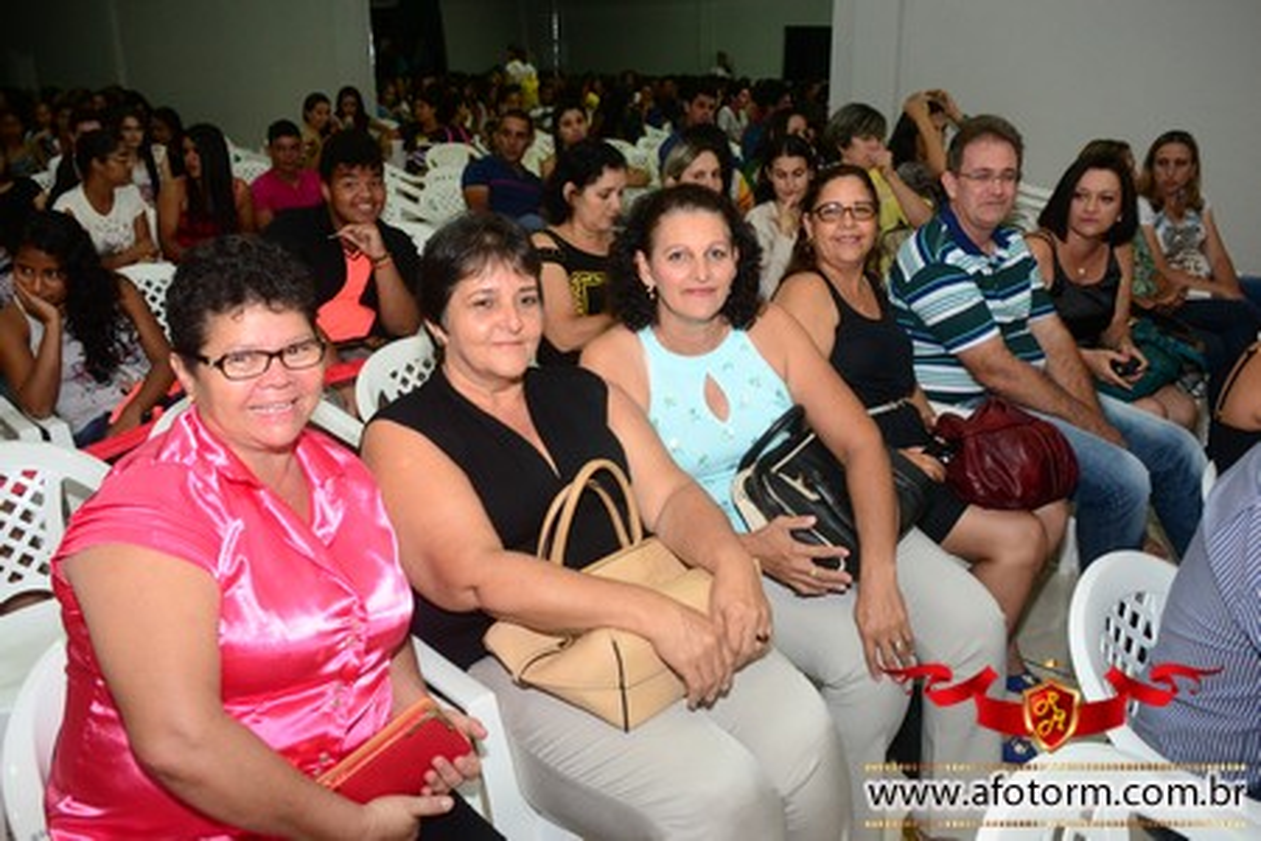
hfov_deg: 61.9
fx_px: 1051
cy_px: 420
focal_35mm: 30
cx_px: 630
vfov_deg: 43.6
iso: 1600
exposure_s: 1/60
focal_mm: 20
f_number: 5.6
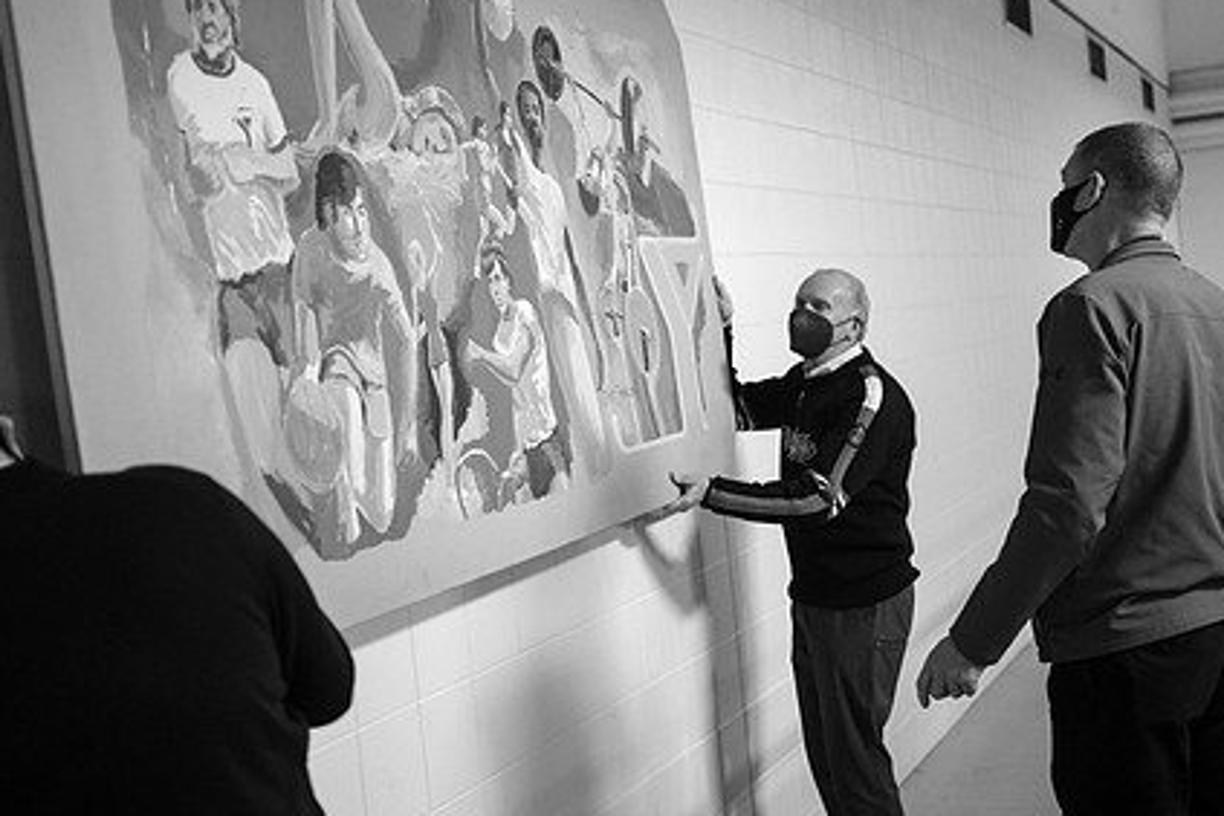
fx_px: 1632
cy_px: 311
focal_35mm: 48
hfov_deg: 41.1
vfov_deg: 28.0
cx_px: 576
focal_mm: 35
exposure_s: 1/500
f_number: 1.8
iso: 4000
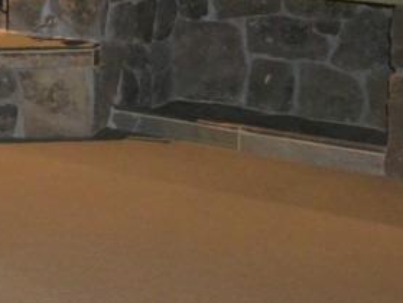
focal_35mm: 107
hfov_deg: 15.8
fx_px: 1247
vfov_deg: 13.3
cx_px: -311
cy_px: -104
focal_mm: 18
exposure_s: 1/60
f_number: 3.5
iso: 3200
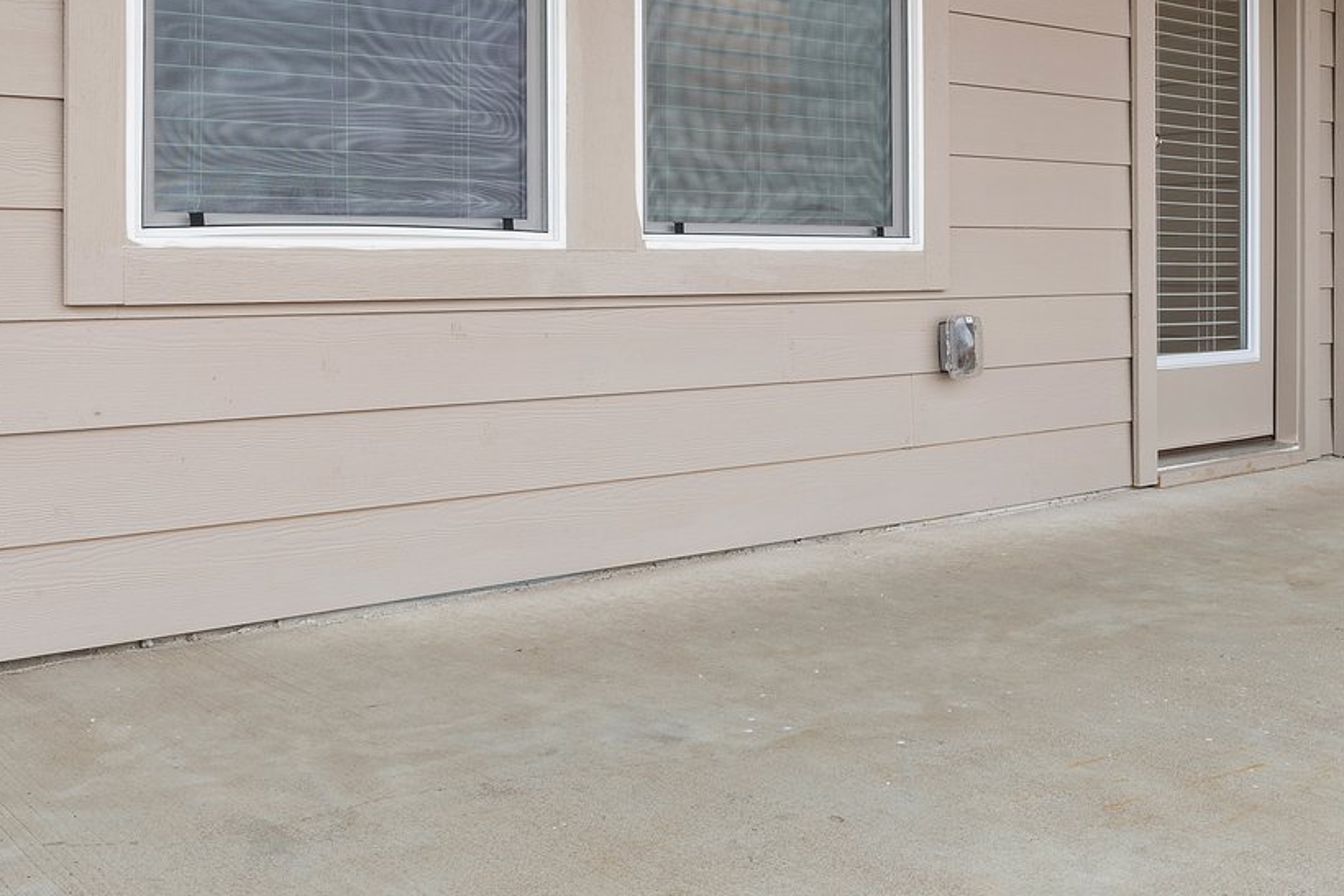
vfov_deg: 32.9
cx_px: 606
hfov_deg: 48.4
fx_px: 1493
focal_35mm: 40
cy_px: 244
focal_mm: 16
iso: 320
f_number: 8
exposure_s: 1/25
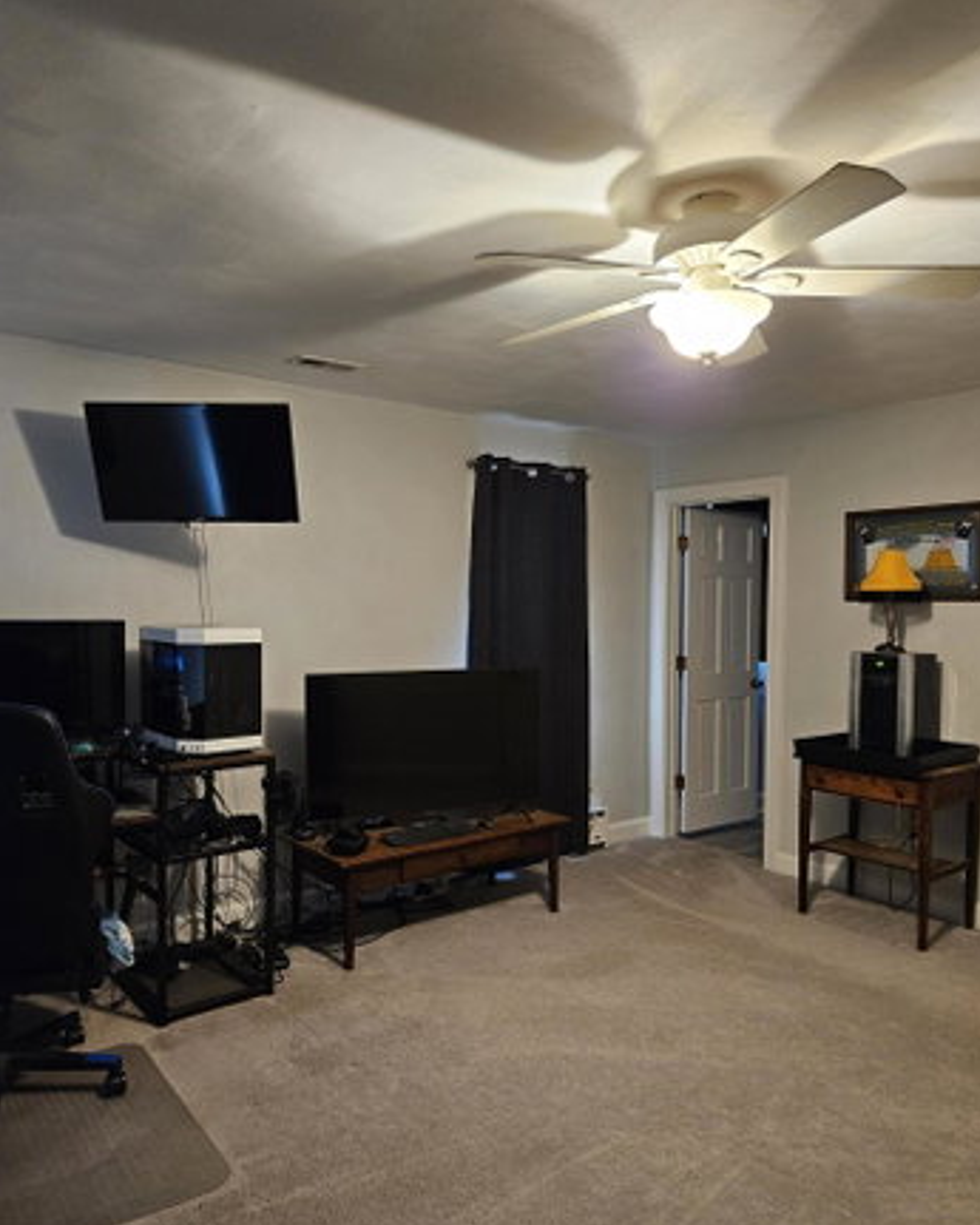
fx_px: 906
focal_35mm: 25
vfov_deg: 68.0
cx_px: 508
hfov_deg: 56.8
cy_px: 651
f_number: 1.8
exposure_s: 1/24
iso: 640
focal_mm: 5.4
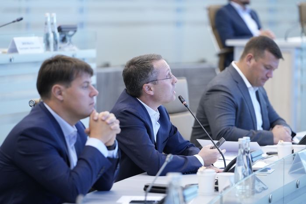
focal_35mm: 182
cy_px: 102
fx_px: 1547
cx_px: 153
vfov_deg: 7.5
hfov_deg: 11.3
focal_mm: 182
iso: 2000
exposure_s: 1/125
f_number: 3.5
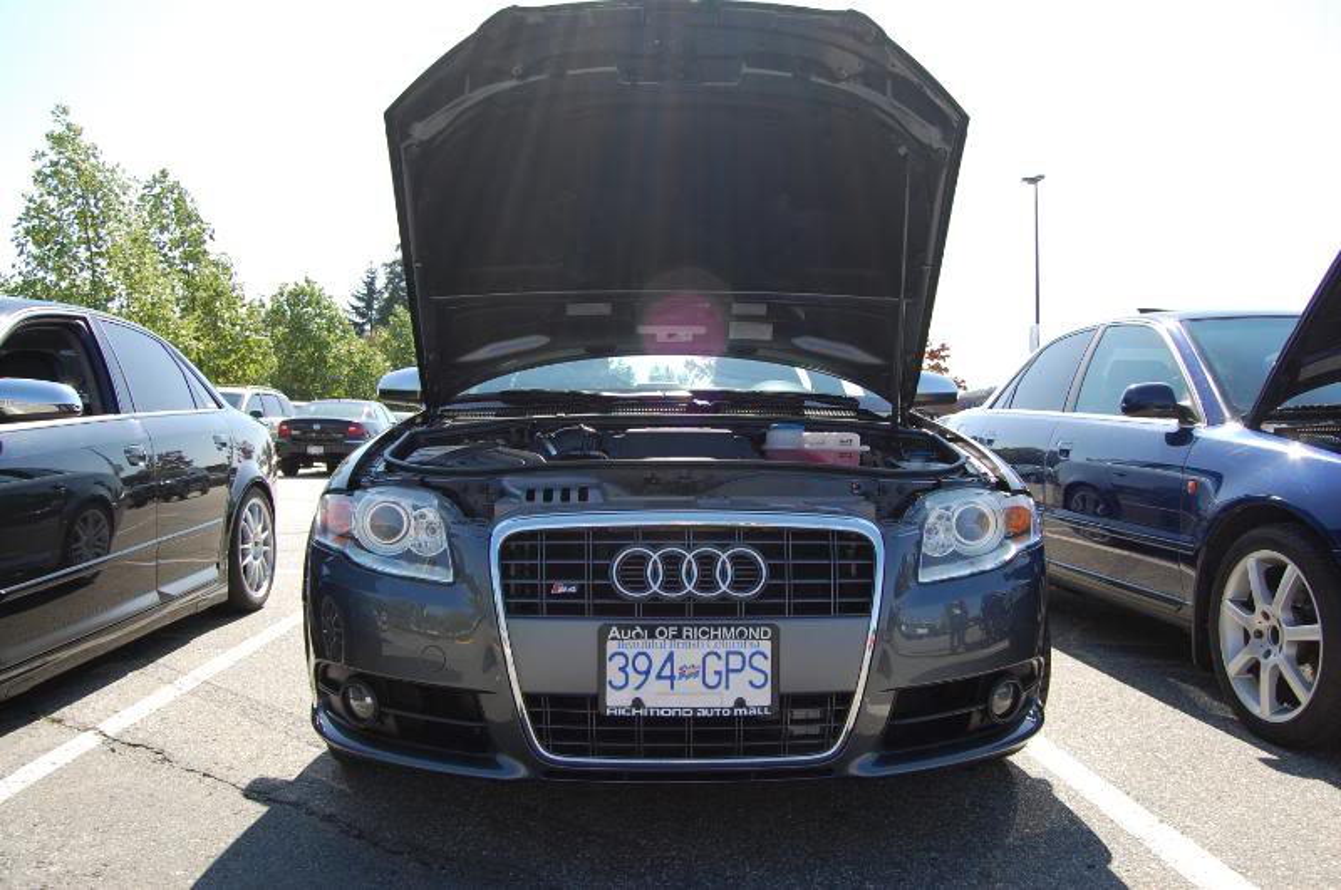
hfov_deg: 67.5
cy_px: 445
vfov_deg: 47.8
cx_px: 670
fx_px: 1004
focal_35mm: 27
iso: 200
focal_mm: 18
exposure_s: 1/200
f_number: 7.1
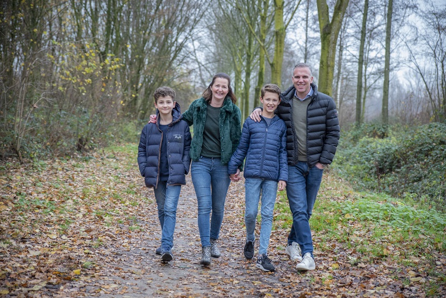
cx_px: 223
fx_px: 719
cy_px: 149
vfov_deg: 23.4
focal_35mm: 58
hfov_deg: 34.5
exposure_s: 1/60
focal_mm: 58
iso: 800
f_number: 3.2
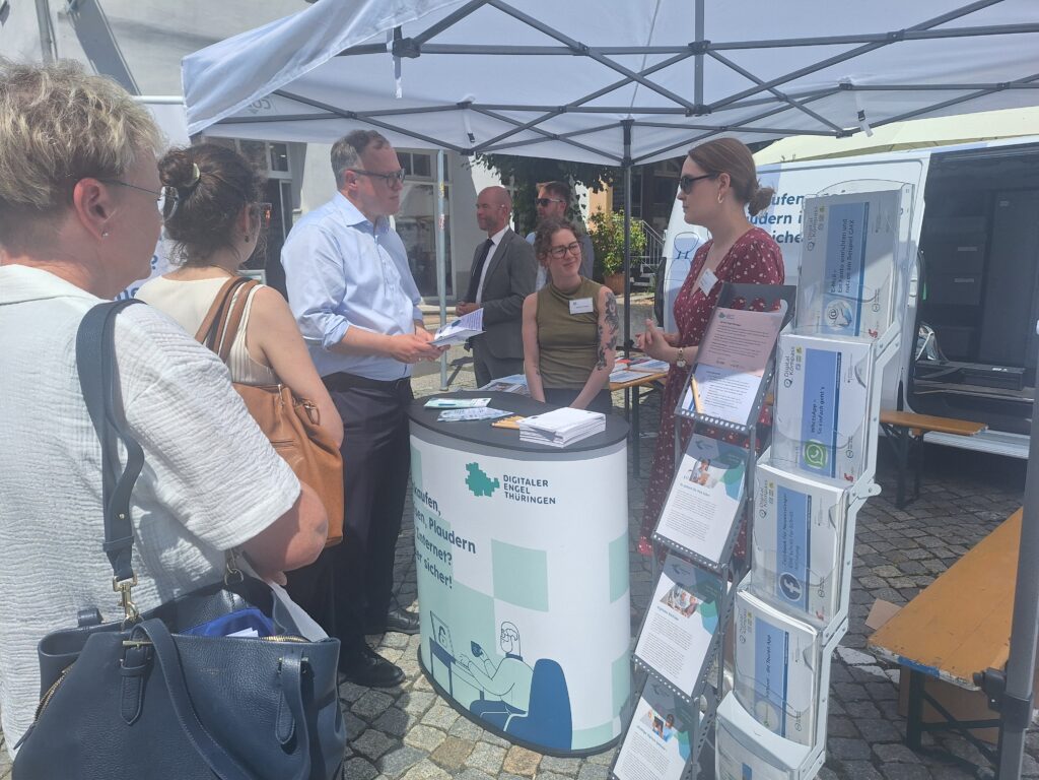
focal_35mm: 23
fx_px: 690
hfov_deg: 73.9
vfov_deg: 58.9
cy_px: 390
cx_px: 520
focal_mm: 5.54
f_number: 1.8
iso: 40
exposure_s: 1/3774
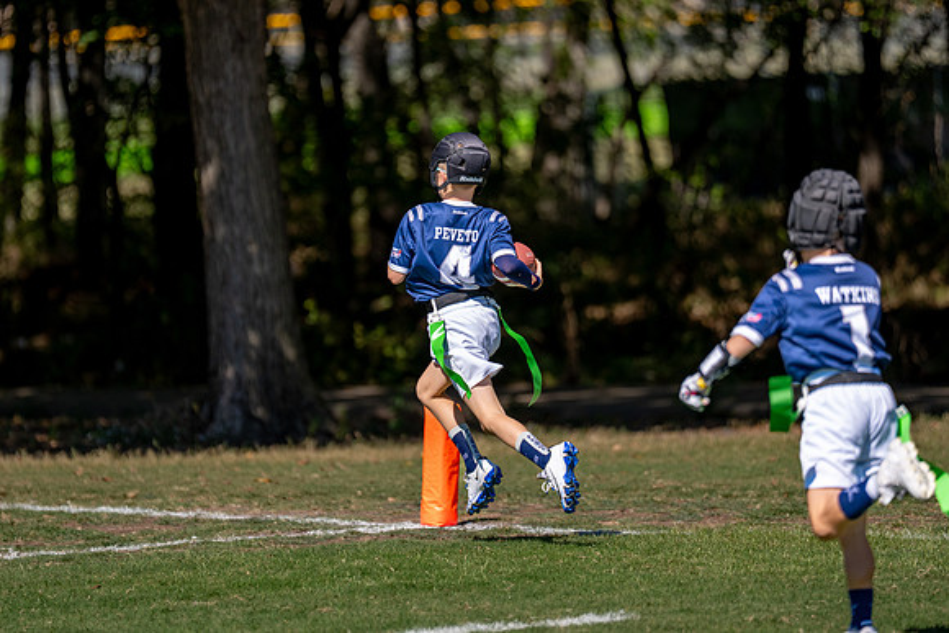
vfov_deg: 5.7
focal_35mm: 241
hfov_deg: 8.5
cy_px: 293
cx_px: 443
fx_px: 6367
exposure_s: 1/3200
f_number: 2.8
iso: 160
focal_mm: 200
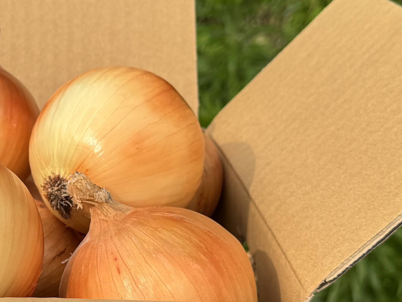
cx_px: 9
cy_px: 165
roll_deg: +1.4
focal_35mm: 82
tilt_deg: -19.1
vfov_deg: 18.0
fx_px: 952
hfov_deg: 23.0
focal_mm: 6.76
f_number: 1.78
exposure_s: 1/2252
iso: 80
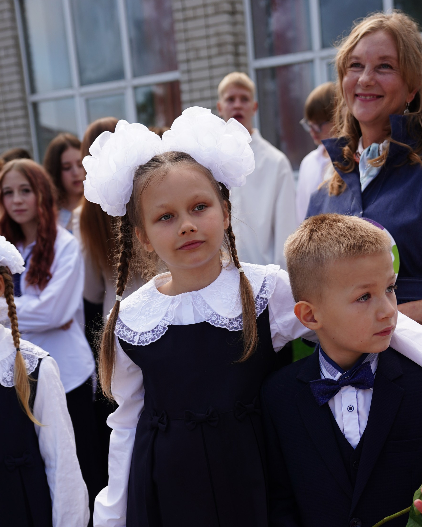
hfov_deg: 26.6
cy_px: 402
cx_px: 272
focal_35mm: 57
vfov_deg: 32.3
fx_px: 890
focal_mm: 33
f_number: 2.8
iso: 160
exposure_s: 1/1000
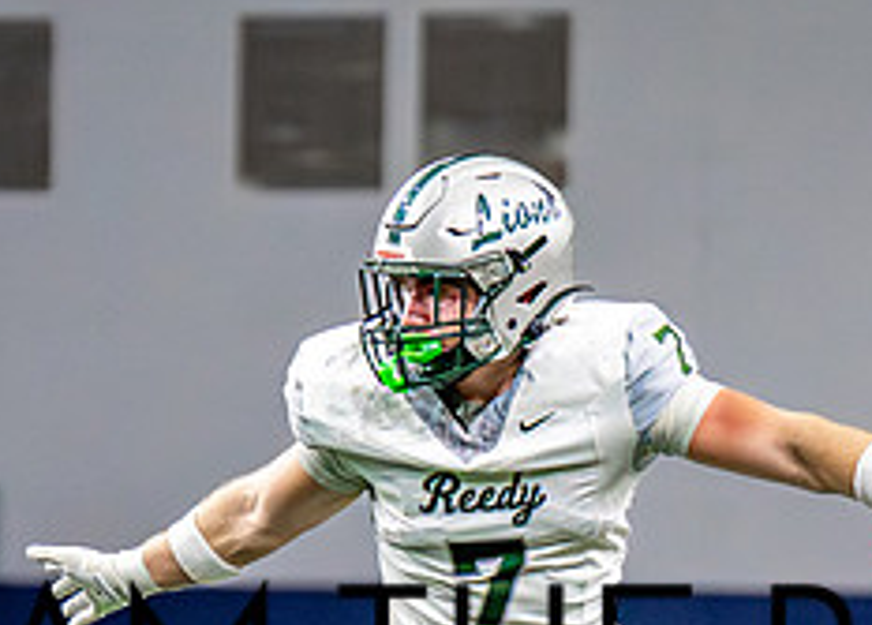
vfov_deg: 2.8
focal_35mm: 510
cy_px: 753
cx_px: 839
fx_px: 12645
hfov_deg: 3.9
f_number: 2.8
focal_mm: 102
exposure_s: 1/2000
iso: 5000
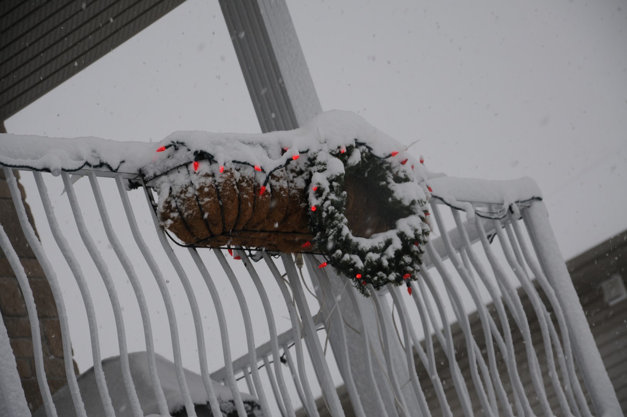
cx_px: 314
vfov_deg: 8.7
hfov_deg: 13.1
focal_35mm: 158
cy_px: 208
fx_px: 2740
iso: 200
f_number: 6.3
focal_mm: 105
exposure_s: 1/160
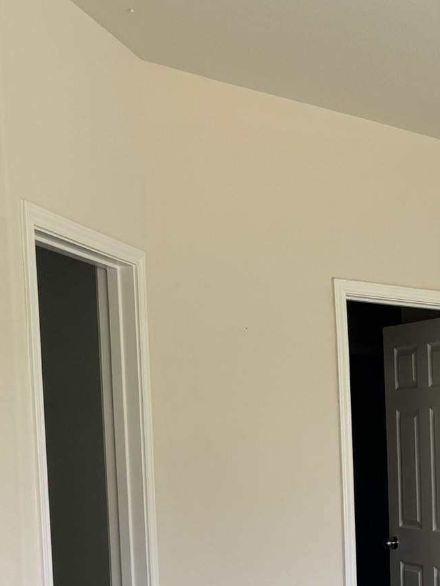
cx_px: 591
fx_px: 966
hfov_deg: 22.6
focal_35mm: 57
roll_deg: +0.6
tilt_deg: -2.5
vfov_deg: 32.5
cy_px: 500
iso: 125
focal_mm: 6.76
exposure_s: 1/121
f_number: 1.78
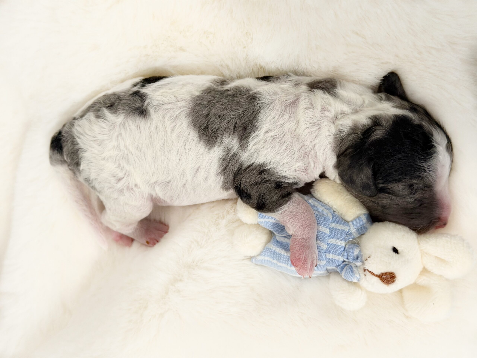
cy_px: 179
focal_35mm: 48
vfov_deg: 30.3
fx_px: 661
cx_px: 238
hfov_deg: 39.7
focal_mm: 6.76
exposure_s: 1/40
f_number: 1.78
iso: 320
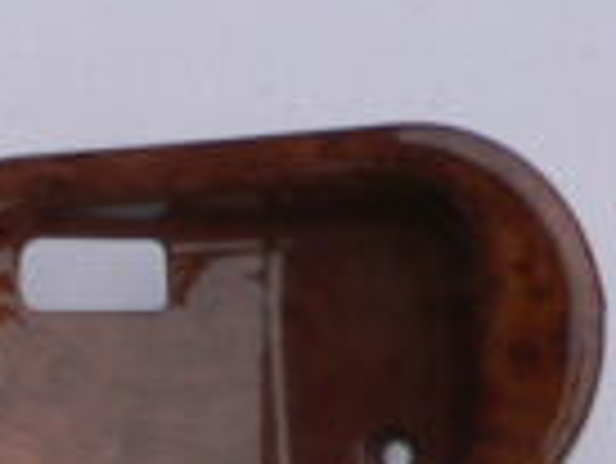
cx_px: -391
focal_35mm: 204
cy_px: 1338
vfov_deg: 6.7
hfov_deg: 9.3
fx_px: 3633
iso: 80
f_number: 2.8
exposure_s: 1/160
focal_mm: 5.8
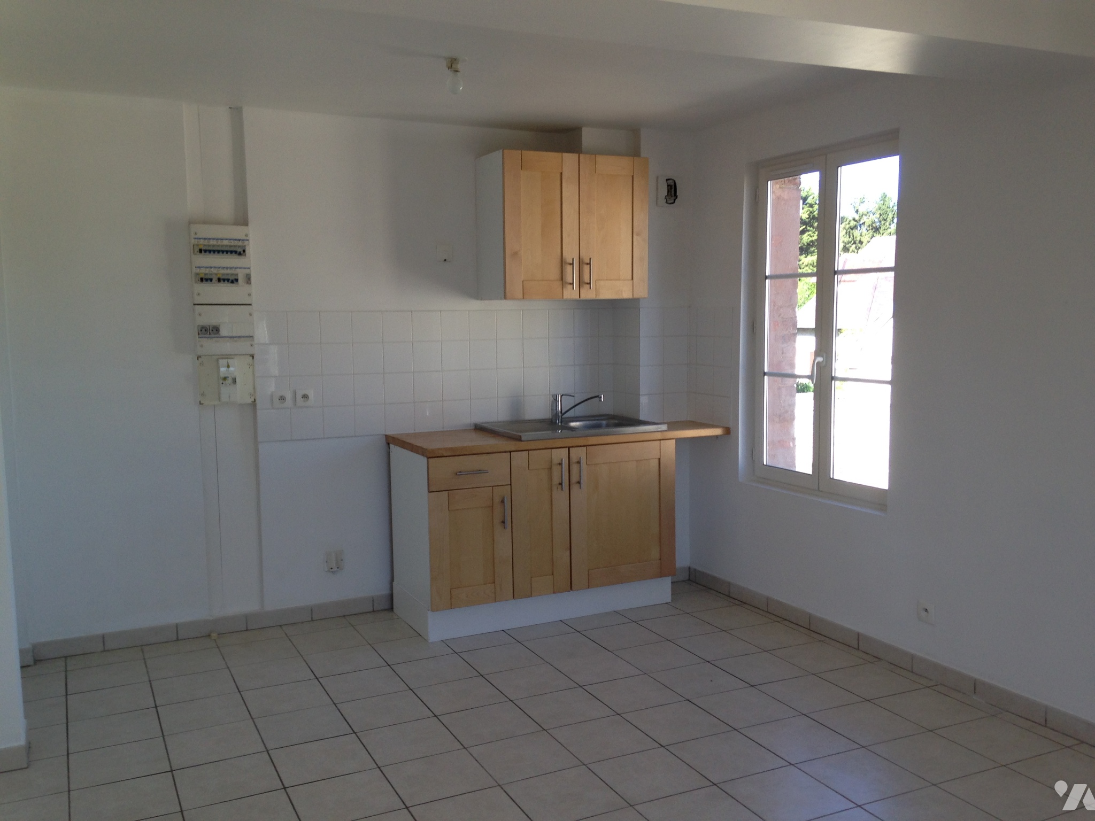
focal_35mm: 33
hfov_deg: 55.4
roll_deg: -0.3
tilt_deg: -8.7
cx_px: 548
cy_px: 410
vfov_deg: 42.9
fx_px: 1044
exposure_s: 1/120
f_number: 2.4
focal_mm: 4.12
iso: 50
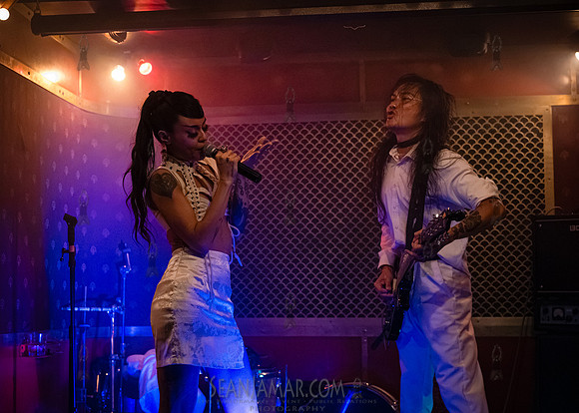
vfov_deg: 24.2
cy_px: 207
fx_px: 964
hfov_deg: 33.4
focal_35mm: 59
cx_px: 255
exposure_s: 1/320
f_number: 3.2
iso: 16000
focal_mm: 52
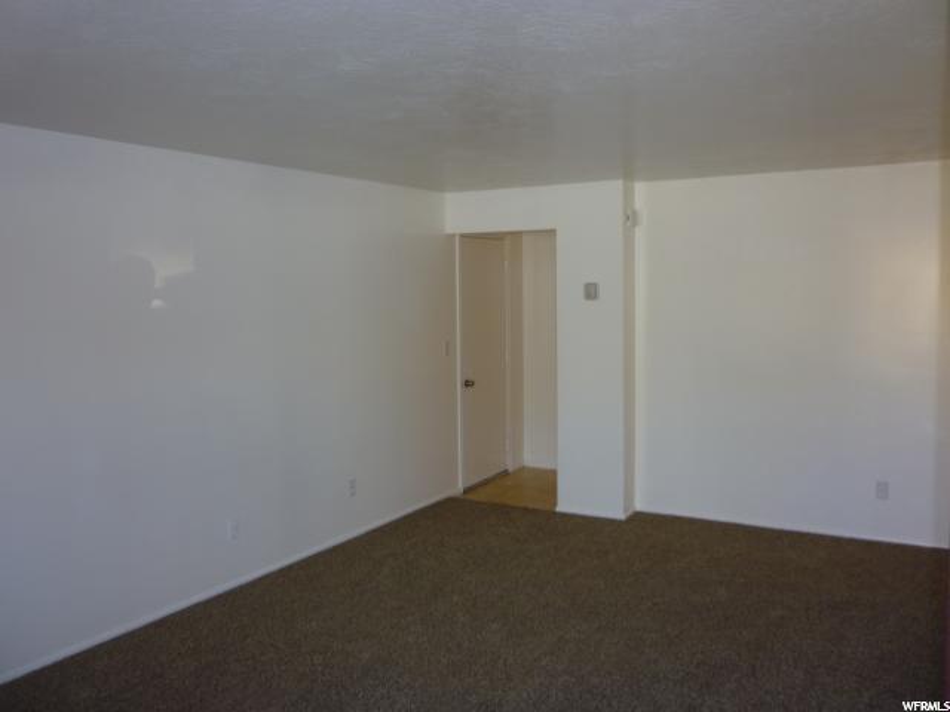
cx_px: 475
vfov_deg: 48.2
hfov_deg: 61.7
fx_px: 796
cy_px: 356
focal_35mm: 29
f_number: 3.3
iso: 100
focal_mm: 5.2
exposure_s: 1/30
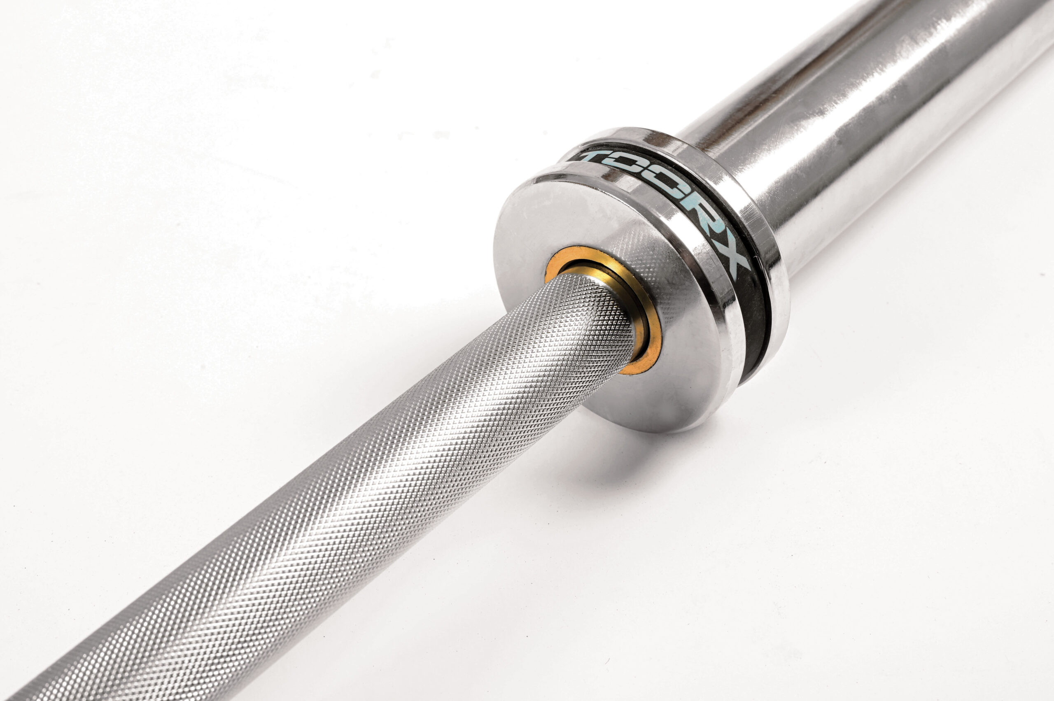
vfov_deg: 27.0
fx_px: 1463
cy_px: 350
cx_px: 527
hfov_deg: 39.6
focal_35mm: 50
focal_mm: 50
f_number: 14
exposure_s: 1/160
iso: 160
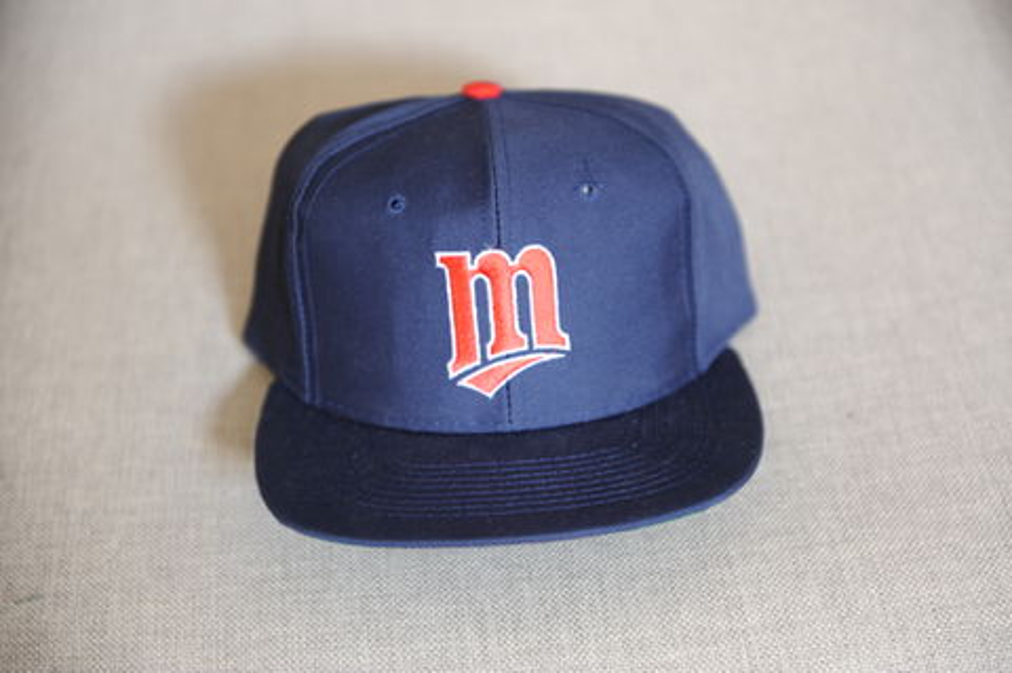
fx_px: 1966
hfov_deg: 28.9
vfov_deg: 19.4
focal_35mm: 70
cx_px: 506
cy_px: 336
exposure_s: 1/6
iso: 200
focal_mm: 70
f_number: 2.8
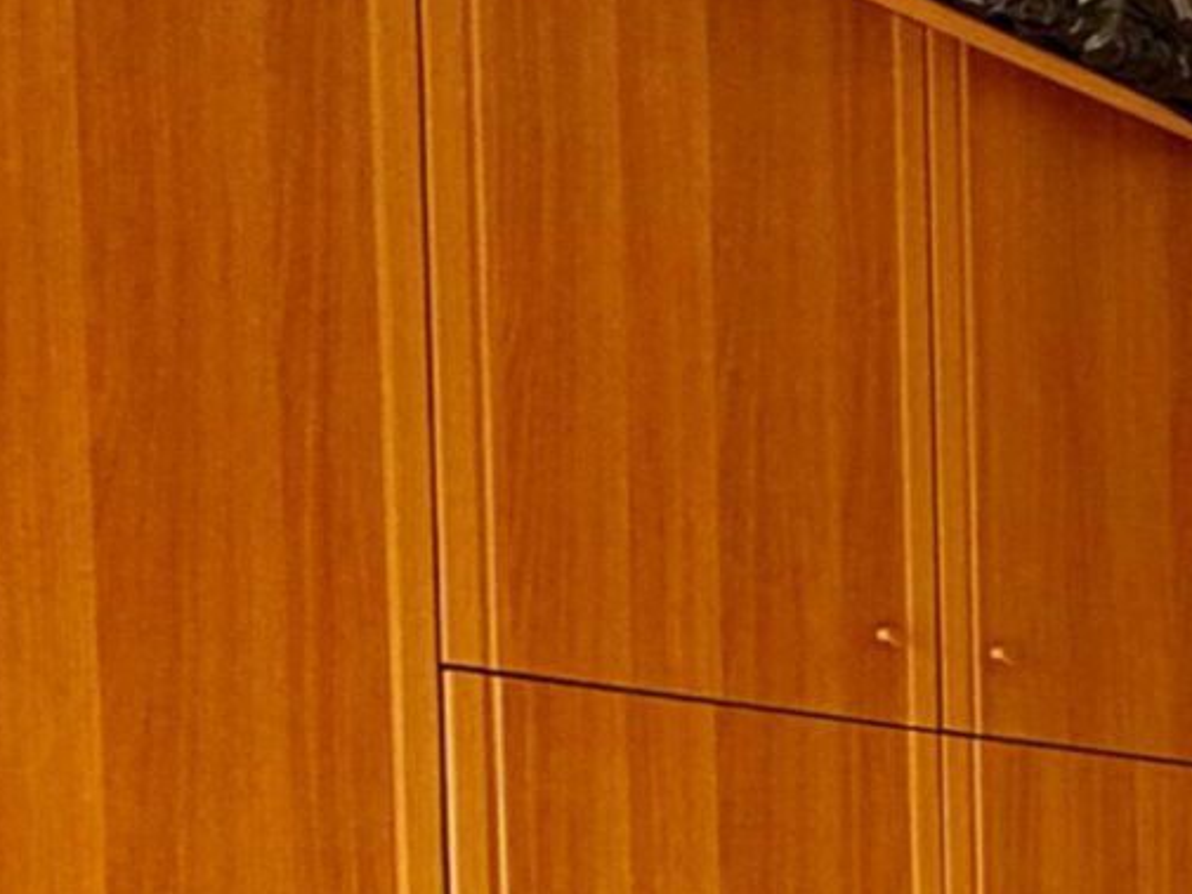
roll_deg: -0.1
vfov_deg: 19.2
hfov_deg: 21.1
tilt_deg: -2.9
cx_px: 1985
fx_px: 2445
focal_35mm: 71
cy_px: 1149
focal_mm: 2.22
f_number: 2.2
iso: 160
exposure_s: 1/99
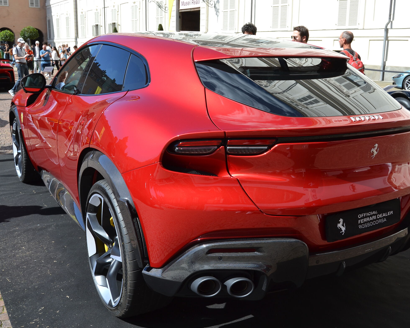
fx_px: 461
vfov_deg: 39.2
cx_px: 221
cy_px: 163
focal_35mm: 38
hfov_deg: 47.9
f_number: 8
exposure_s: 1/250
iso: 100
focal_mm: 22
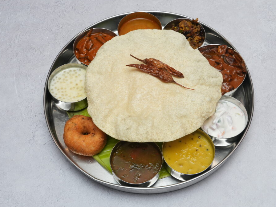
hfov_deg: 34.3
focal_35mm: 56
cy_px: 104
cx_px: 139
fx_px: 446
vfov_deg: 26.1
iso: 640
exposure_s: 1/200
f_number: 10
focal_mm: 34
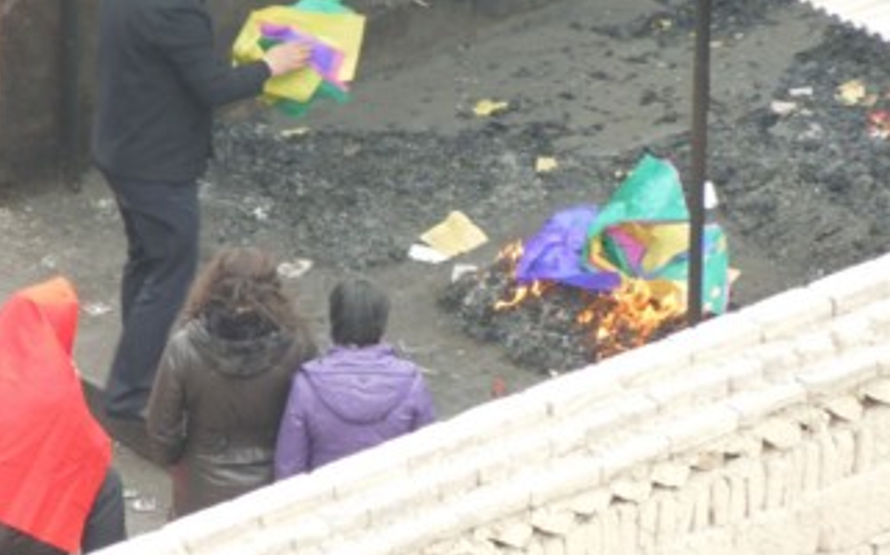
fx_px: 11220
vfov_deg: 2.8
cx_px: 366
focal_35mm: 463
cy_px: 186
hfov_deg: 4.5
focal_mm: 63
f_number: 5.9
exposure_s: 1/80
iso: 400
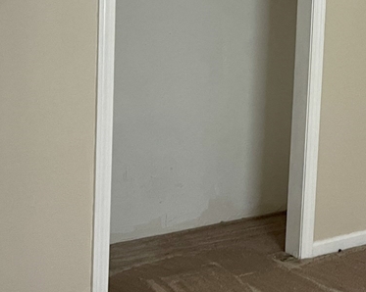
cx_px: 430
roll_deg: -3.2
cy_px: 61
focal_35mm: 67
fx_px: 725
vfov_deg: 22.5
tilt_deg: -5.5
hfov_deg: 25.6
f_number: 1.6
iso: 125
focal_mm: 5.1
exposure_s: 1/94
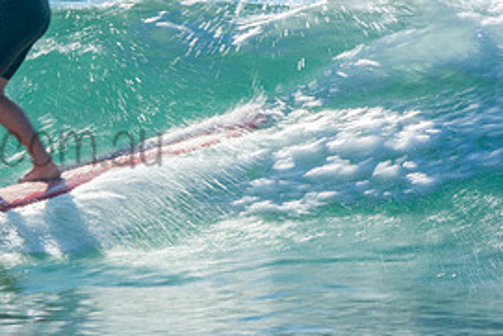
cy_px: 123
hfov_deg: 1.6
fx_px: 17935
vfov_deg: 1.1
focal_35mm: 1283
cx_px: -33
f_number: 18
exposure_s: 1/50
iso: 100
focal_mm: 400
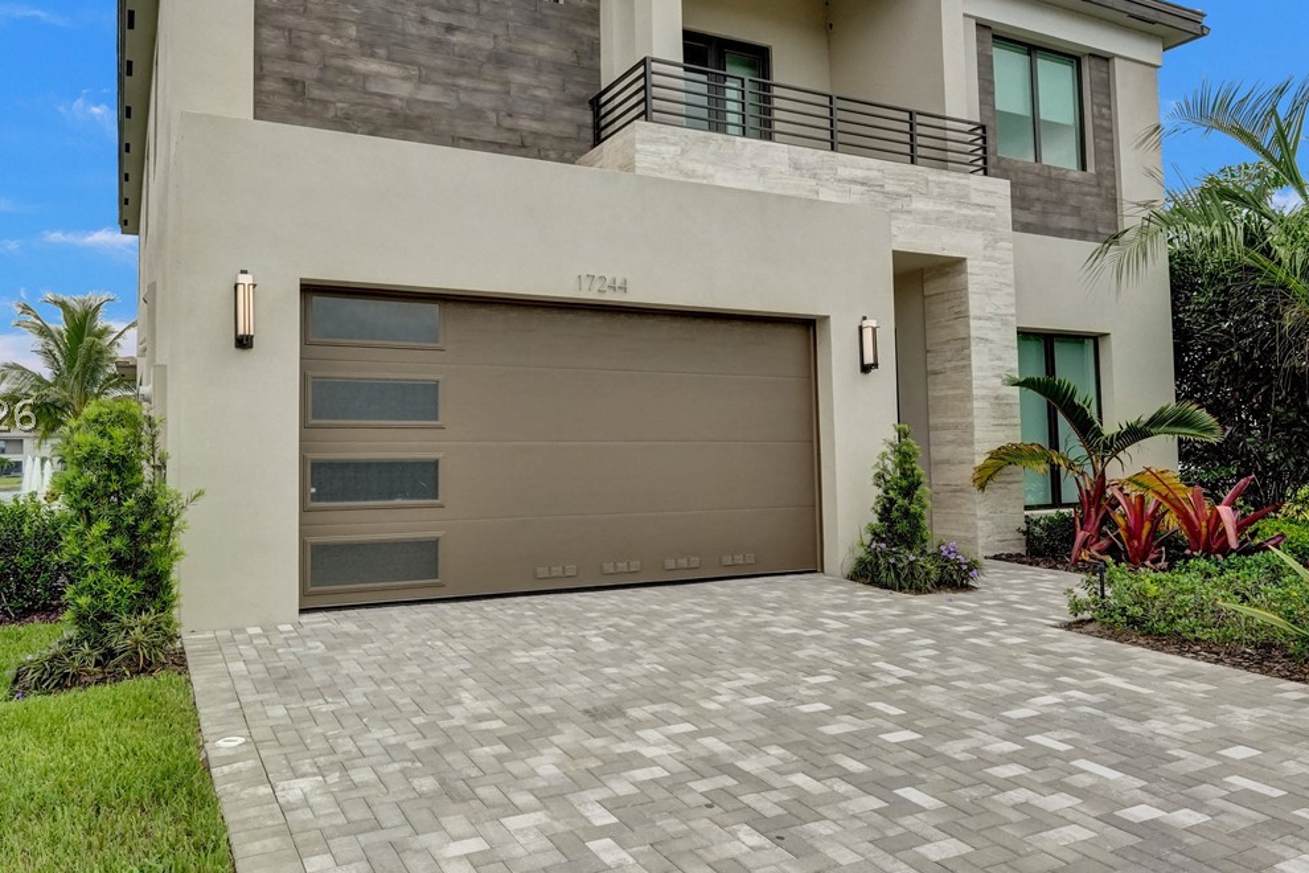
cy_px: 414
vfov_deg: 53.1
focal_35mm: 24
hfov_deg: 73.3
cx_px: 557
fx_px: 873
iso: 2500
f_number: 9
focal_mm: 14
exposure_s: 1/4000
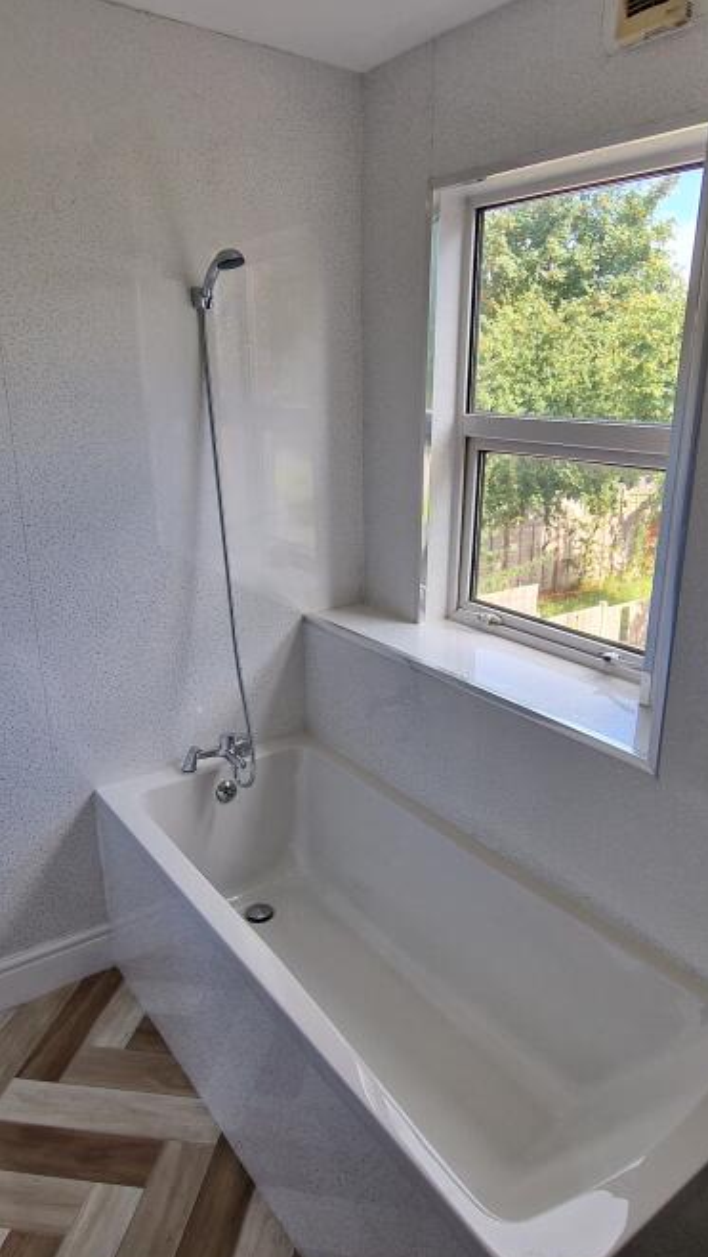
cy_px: 637
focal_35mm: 22
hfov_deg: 51.4
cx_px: 395
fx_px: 734
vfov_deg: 81.2
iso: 50
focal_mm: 2.2
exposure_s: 1/104
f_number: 2.2
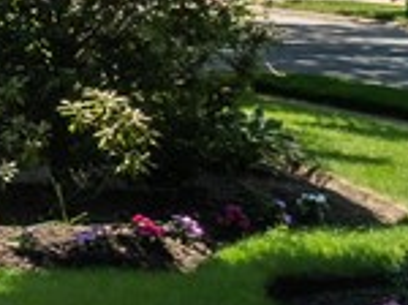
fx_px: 1930
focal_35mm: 164
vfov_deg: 8.9
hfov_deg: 9.3
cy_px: -109
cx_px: -868
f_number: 5.6
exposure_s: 1/120
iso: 100
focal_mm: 12.29
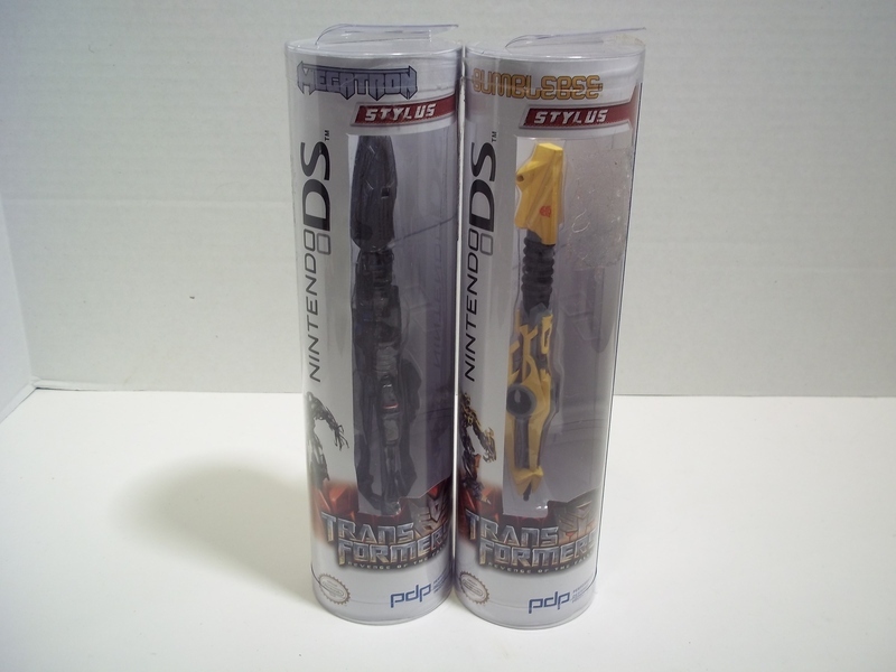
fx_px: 932
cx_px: 448
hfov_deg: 51.4
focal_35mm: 36
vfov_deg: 39.7
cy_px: 336
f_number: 3.1
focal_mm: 6.5
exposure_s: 1/40
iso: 80
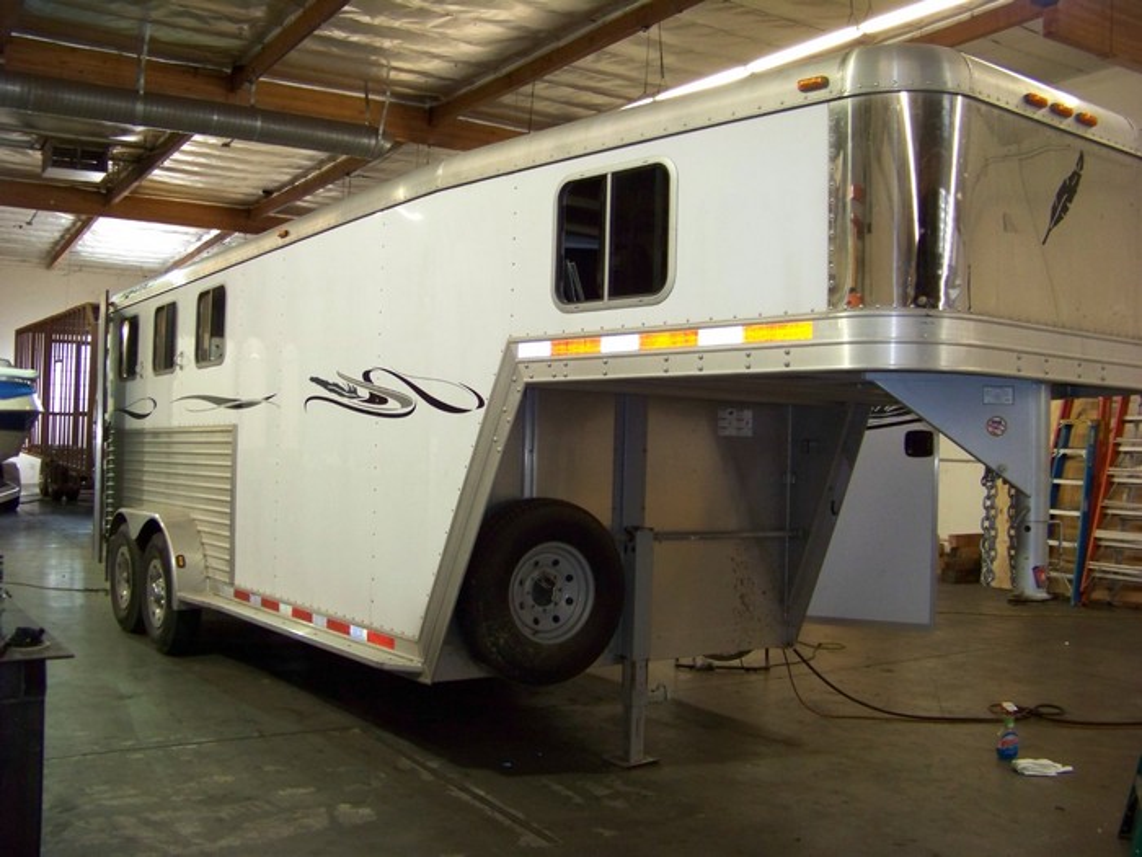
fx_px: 1188
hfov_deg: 51.4
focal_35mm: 36
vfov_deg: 39.7
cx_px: 571
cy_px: 428
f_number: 2.8
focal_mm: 5.85
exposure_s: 1/30
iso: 200
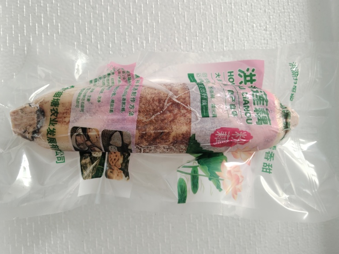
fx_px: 264
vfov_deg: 51.4
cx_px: 166
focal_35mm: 27
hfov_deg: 65.3
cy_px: 123
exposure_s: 1/50
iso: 319
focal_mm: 4.25
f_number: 1.8
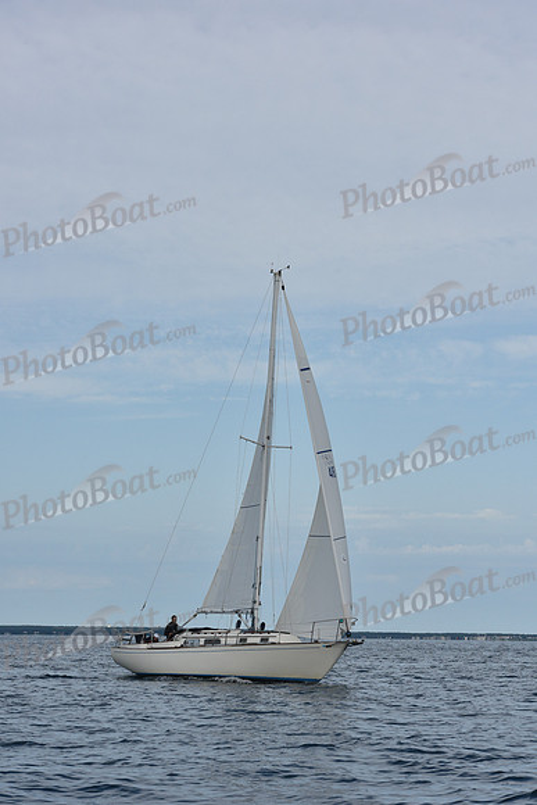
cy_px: 402
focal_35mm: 90
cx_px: 268
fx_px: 2012
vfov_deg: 22.6
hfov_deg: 15.2
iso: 320
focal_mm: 90
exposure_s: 1/1000
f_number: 10
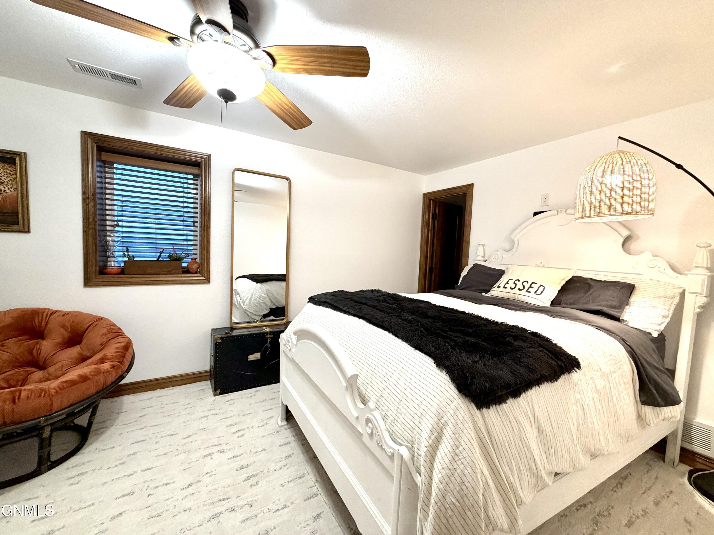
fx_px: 289
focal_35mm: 14
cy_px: 268
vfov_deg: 85.7
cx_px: 357
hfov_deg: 102.1
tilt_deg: -3.2
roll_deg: -2.5
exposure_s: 1/60
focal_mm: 2.22
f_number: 2.2
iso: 250
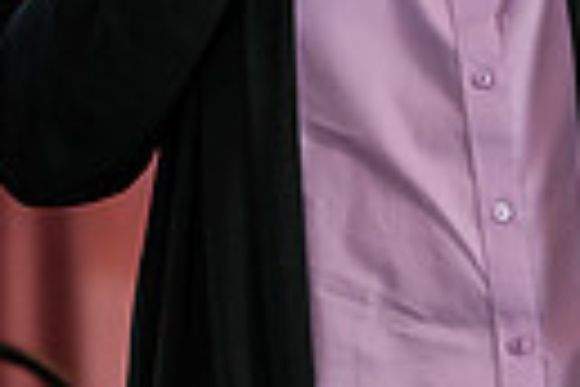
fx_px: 8667
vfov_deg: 2.5
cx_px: 427
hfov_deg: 3.8
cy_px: -232
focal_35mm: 538
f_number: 3.5
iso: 1600
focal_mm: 120
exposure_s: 1/200
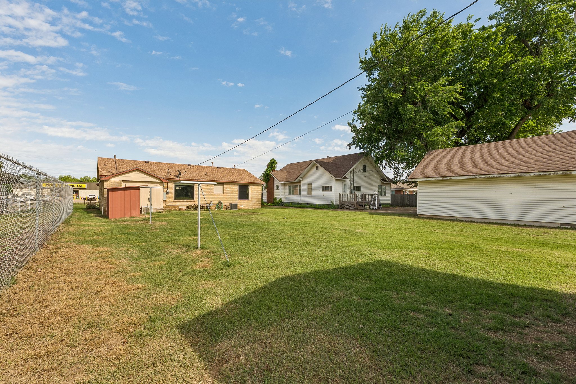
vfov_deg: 77.3
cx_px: 288
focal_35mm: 15
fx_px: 240
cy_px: 192
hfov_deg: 100.4
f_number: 6.3
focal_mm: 10
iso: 100
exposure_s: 1/400
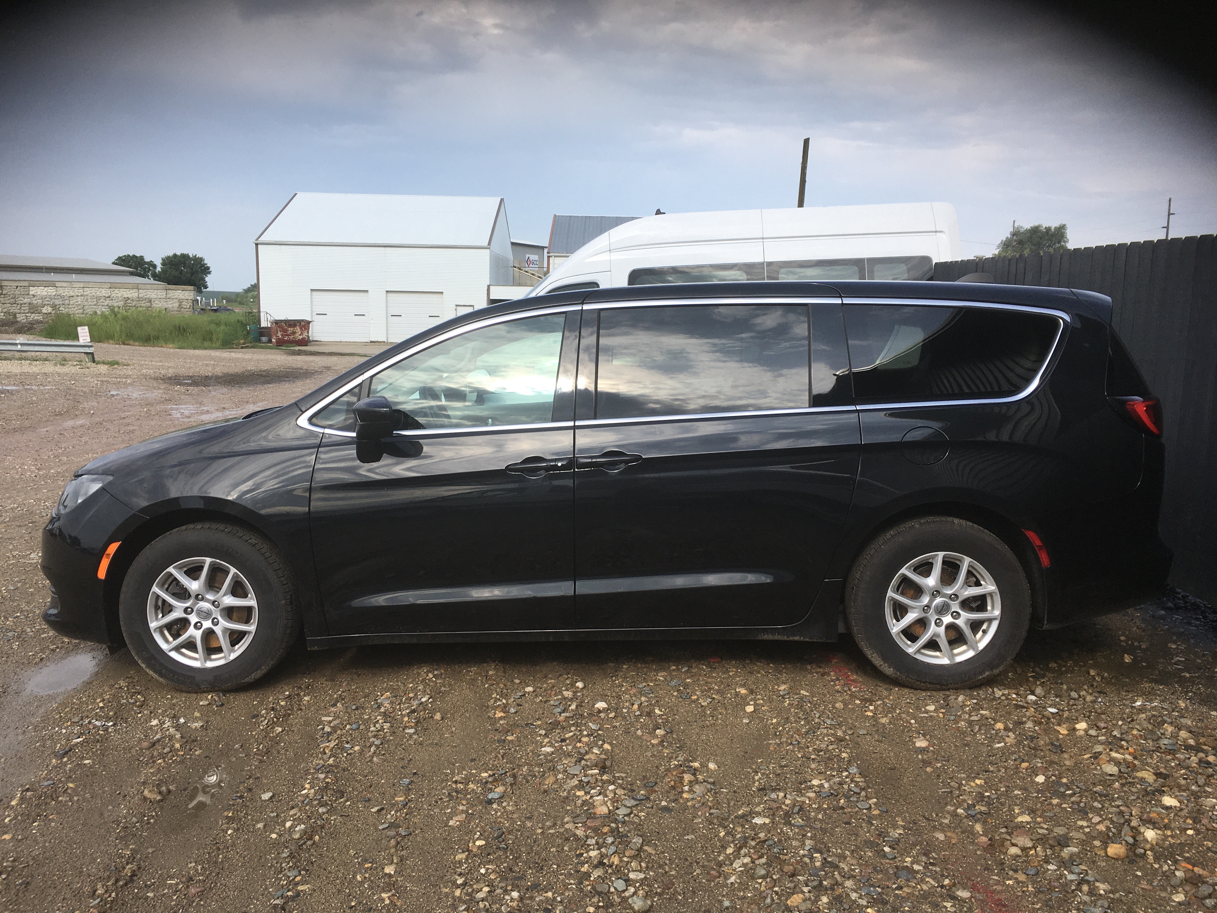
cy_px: 456
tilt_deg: -11.0
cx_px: 608
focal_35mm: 29
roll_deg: -1.6
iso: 25
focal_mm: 4.15
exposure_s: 1/855
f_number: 2.2
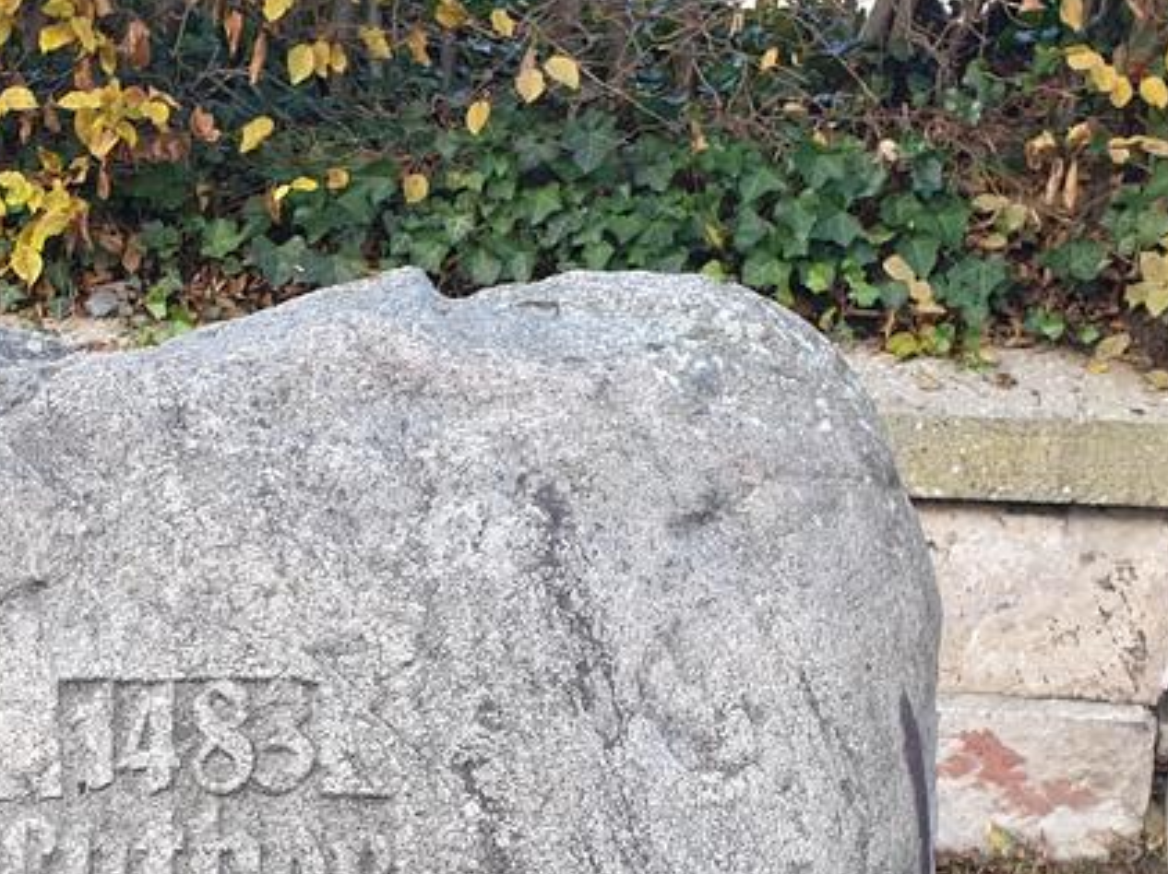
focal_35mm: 74
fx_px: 2495
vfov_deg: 19.2
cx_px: 293
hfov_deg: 26.0
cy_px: 910
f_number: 2.4
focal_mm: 4.3
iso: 100
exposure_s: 1/100
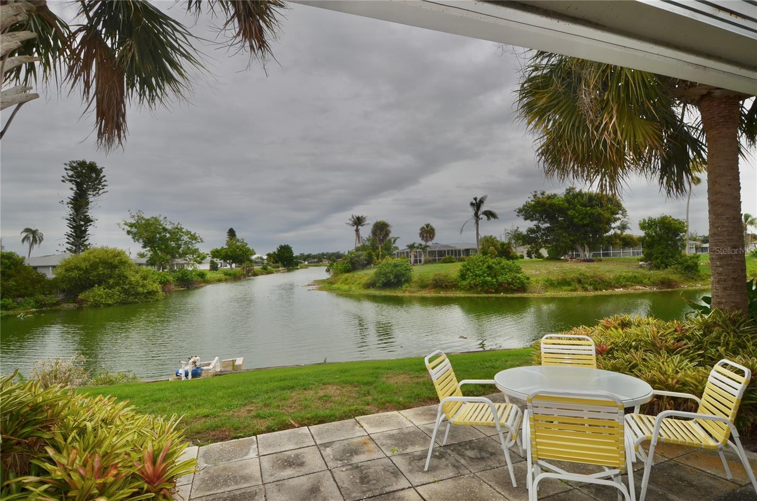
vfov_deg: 36.7
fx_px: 755
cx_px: 378
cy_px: 250
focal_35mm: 36
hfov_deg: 53.2
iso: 100
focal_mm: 24
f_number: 11
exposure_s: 1/250
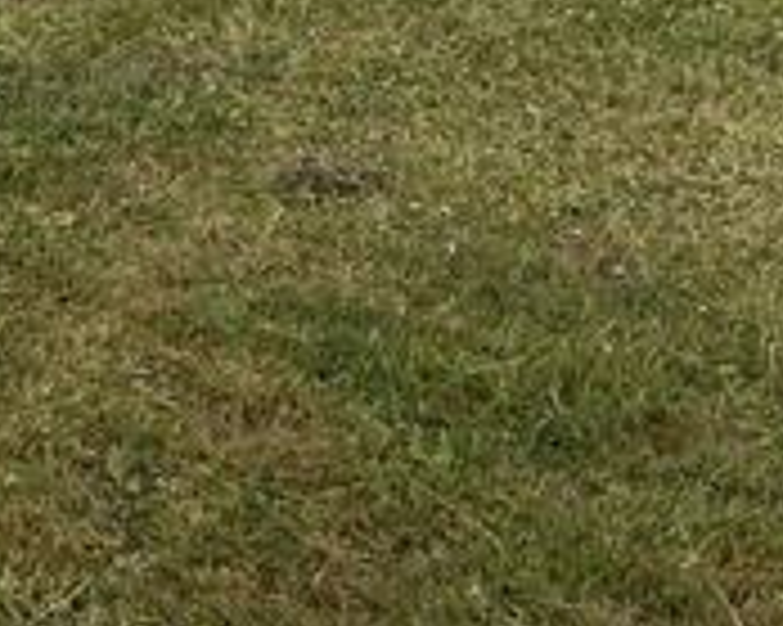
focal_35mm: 117
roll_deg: +1.2
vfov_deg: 11.6
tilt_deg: -2.5
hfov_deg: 14.9
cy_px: -712
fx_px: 2710
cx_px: -495
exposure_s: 1/3135
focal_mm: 5.1
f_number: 1.6
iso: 50
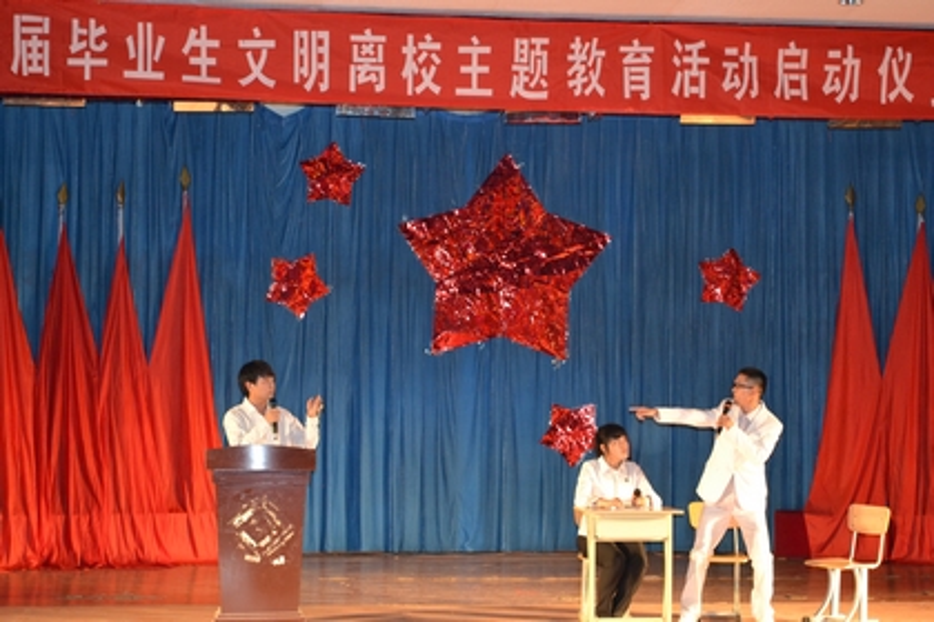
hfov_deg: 30.5
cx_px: 467
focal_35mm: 66
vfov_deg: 20.6
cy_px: 311
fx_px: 1712
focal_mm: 44
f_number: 5.3
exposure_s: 1/60
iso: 1400
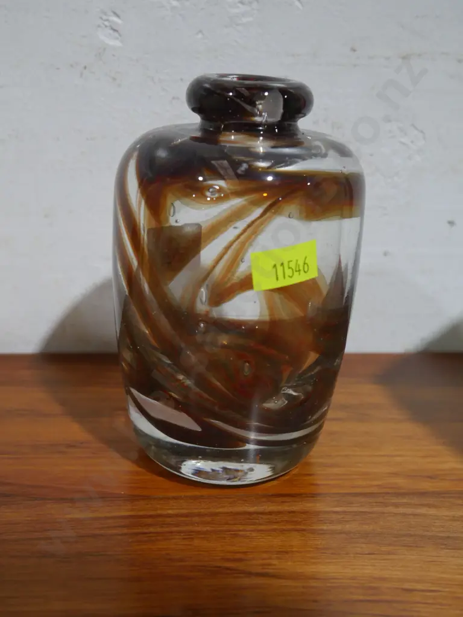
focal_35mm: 40
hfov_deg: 36.0
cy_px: 308
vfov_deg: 46.8
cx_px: 232
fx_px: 713
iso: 1000
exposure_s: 1/125
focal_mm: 20
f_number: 4.5
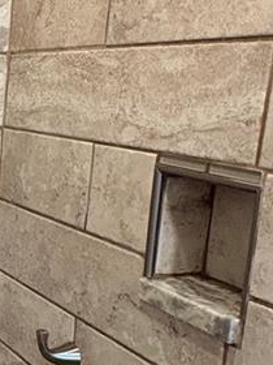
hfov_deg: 19.5
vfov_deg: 32.2
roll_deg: -1.7
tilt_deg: -9.2
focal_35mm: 60
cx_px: -192
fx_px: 631
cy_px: 188
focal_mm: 2.22
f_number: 2.2
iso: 320
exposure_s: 1/60
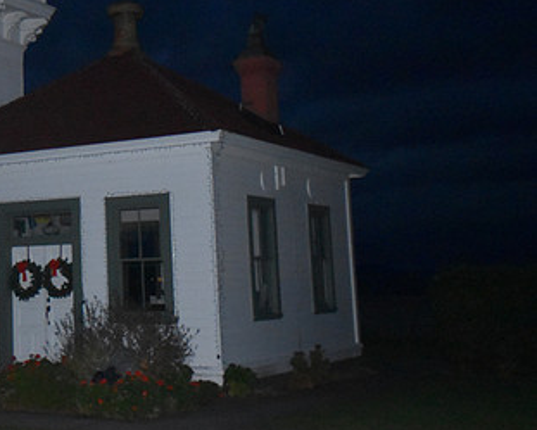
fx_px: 1002
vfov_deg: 24.1
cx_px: 38
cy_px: 137
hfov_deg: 28.7
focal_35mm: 63
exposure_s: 1/60
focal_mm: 24
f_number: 6.3
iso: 6400
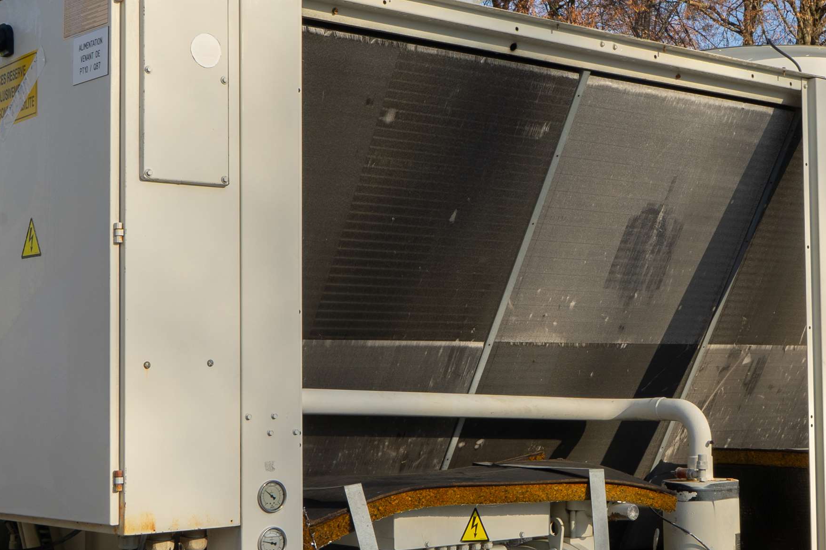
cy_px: 283
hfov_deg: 30.8
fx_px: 1491
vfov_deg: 20.9
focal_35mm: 65
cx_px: 523
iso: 100
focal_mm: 27
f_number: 14
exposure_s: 1/80
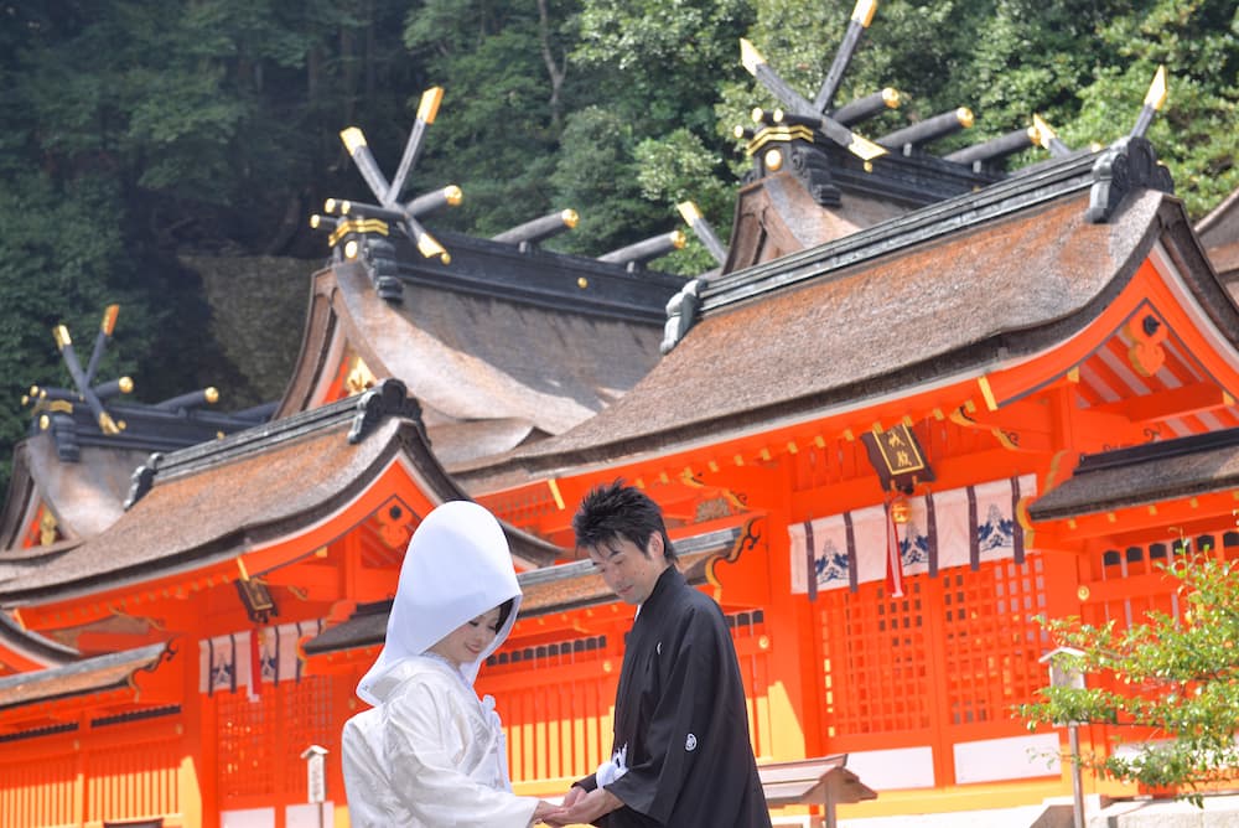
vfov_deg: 19.5
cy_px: 414
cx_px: 620
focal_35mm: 70
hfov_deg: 28.8
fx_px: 2410
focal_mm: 70
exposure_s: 1/200
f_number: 5.6
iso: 200
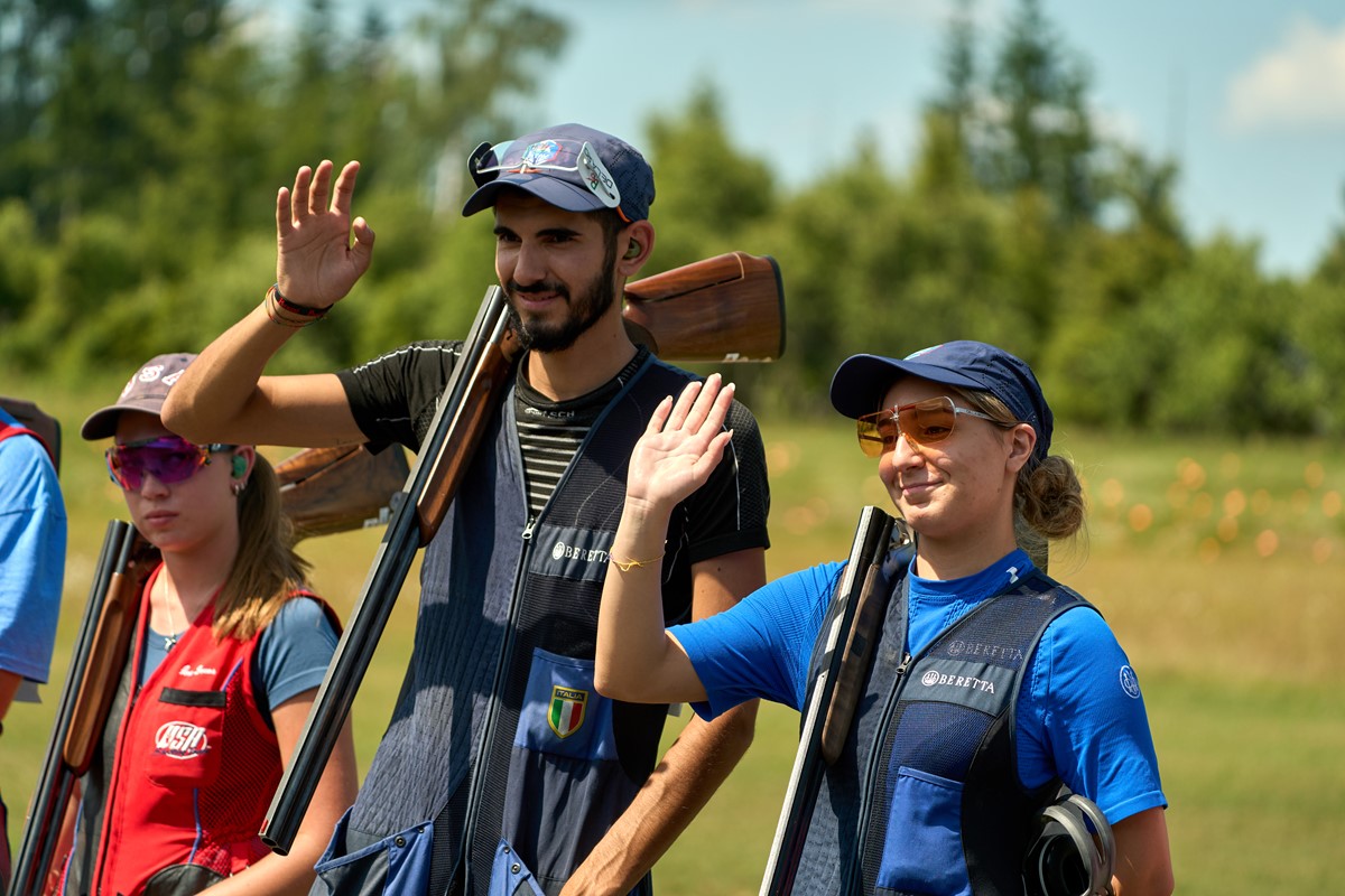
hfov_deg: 10.3
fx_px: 7472
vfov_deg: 6.9
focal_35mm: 200
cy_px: 448
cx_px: 672
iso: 200
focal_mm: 200
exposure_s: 1/800
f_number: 5.6
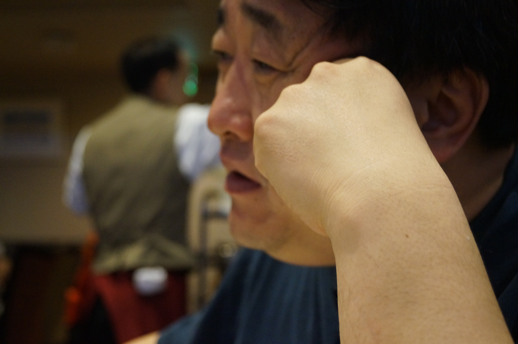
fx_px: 862
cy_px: 172
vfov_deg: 22.6
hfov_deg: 33.4
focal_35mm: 60
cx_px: 259
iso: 2500
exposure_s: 1/80
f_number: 5.6
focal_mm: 40
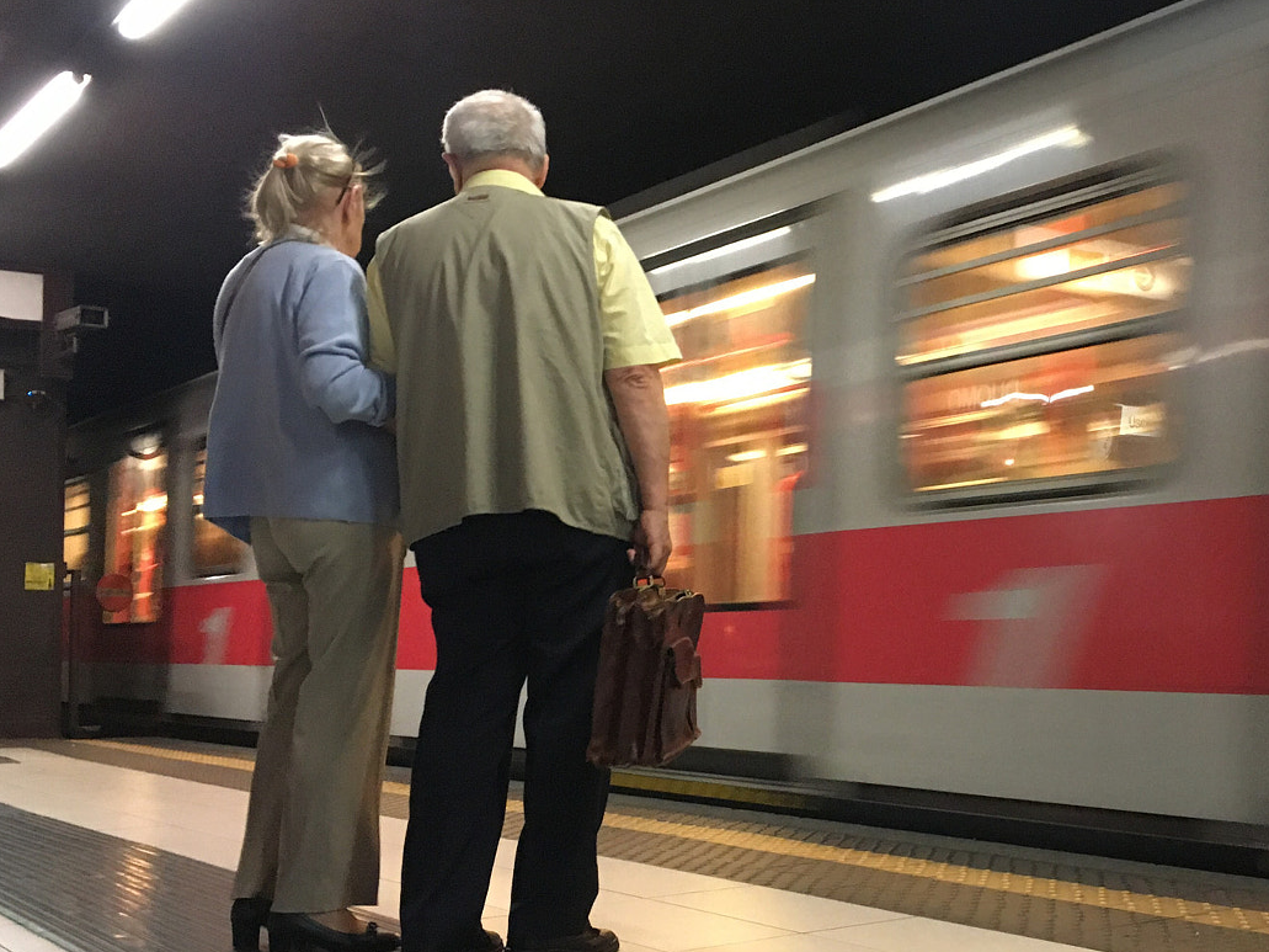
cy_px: 536
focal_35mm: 45
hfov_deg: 41.0
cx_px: 931
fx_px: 1649
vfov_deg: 32.1
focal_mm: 4.15
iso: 200
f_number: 2.2
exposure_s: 1/17
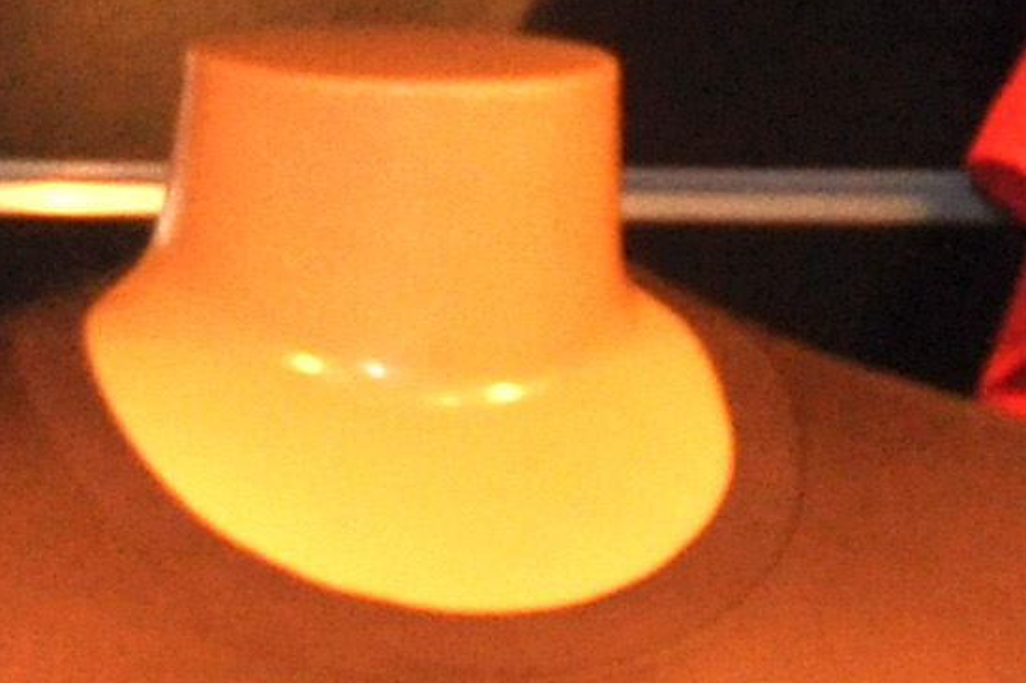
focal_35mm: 564
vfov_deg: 2.4
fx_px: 16064
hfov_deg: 3.6
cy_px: 2019
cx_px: 2247
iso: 800
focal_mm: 48
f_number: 4.5
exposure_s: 1/60
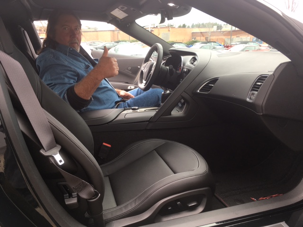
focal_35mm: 29
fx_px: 254
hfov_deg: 61.7
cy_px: 114
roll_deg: +1.6
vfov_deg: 48.2
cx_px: 152
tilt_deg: -15.4
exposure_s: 1/60
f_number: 2.2
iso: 25
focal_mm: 4.15
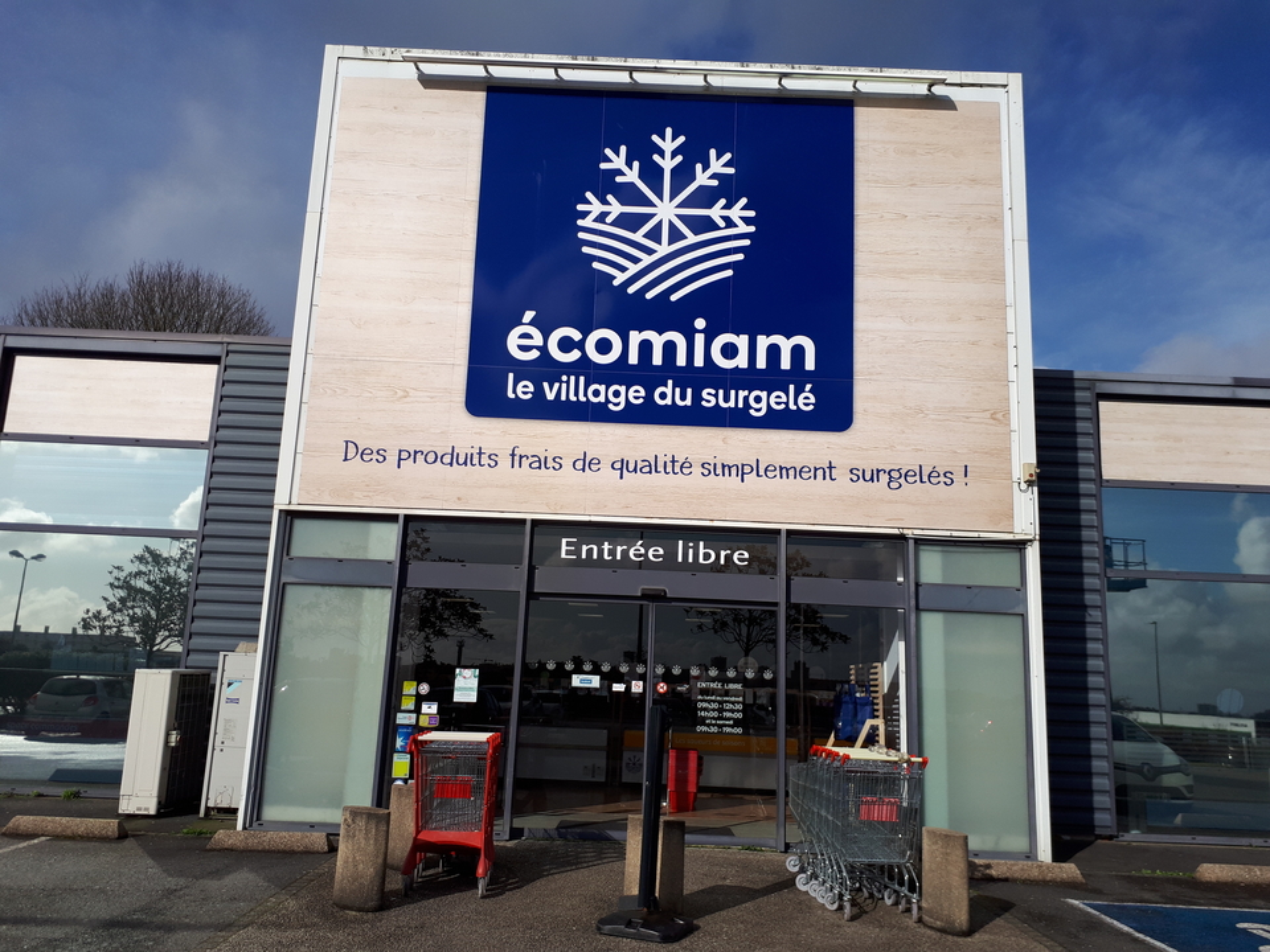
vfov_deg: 51.4
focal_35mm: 27
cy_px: 476
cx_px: 635
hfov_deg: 65.3
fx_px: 991
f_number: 1.9
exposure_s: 1/3155
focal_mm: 3.6
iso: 40
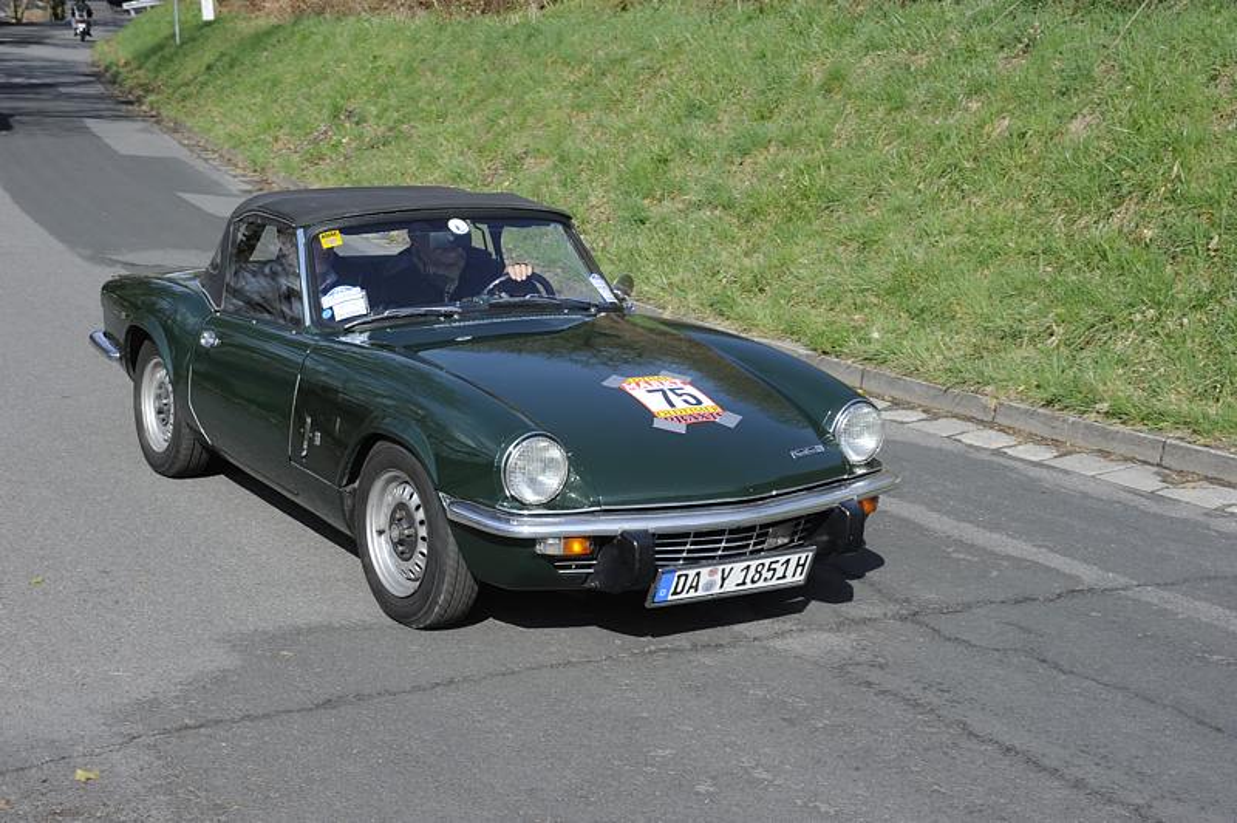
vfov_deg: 25.9
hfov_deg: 38.2
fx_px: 1785
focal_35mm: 52
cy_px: 412
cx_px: 618
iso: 320
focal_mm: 52
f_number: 13
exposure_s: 1/320
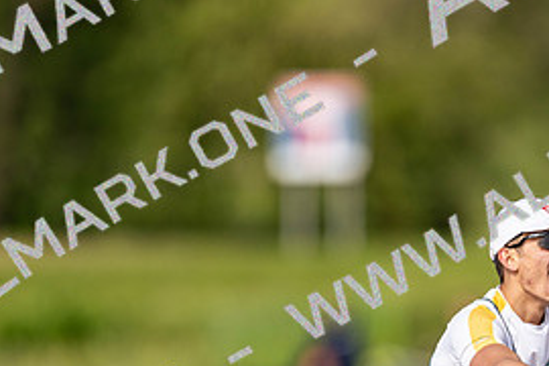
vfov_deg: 1.1
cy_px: 345
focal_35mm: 1290
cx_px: 537
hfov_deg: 1.6
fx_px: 19671
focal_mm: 600
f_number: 4
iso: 280
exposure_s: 1/2500
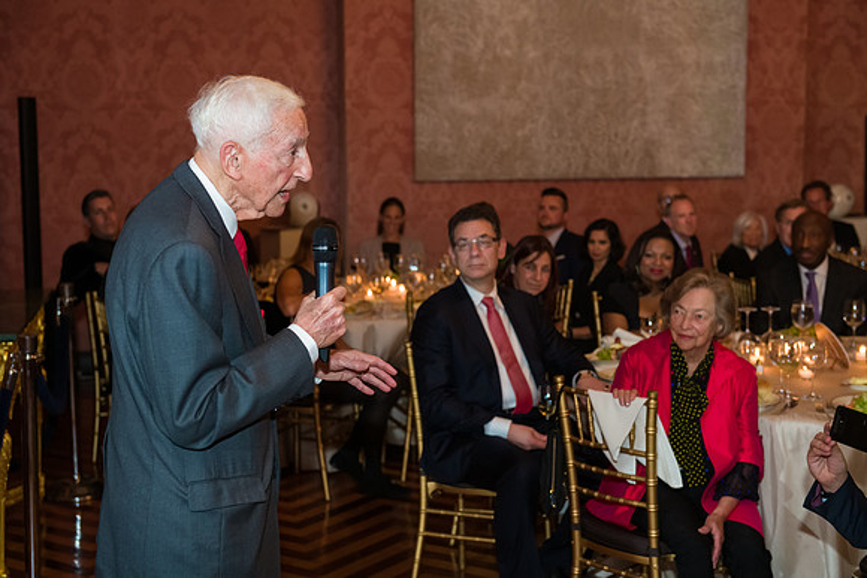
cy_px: 289
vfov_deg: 24.6
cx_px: 434
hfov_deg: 36.2
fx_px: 1325
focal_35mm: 55
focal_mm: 55
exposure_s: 1/100
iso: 3200
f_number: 4
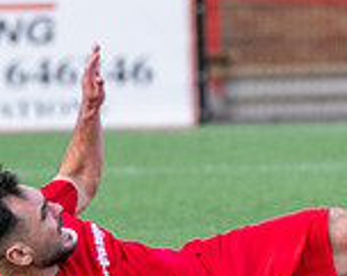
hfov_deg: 1.0
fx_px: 19988
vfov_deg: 0.8
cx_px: 542
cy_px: 400
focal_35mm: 1950
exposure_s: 1/800
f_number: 4
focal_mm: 280
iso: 400
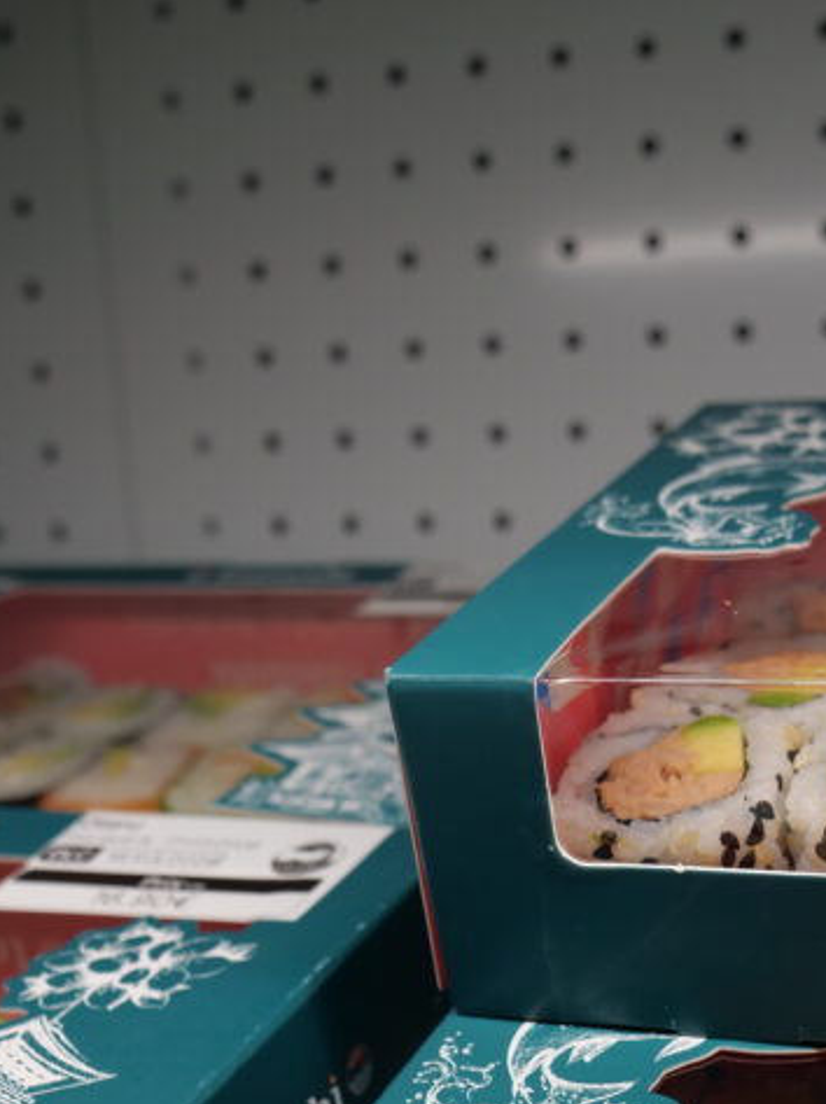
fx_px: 1657
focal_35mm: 52
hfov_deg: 27.3
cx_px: 700
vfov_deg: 35.8
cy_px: 857
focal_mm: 12
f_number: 3.5
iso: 200
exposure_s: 1/160
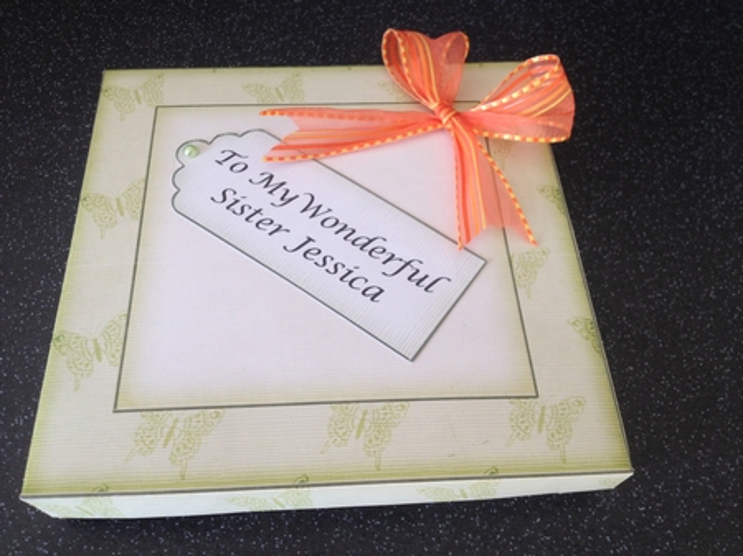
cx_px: 372
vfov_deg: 40.7
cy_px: 278
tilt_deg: -58.5
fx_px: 751
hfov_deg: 52.7
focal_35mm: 35
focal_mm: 4.28
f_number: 2.4
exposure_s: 1/60
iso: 64
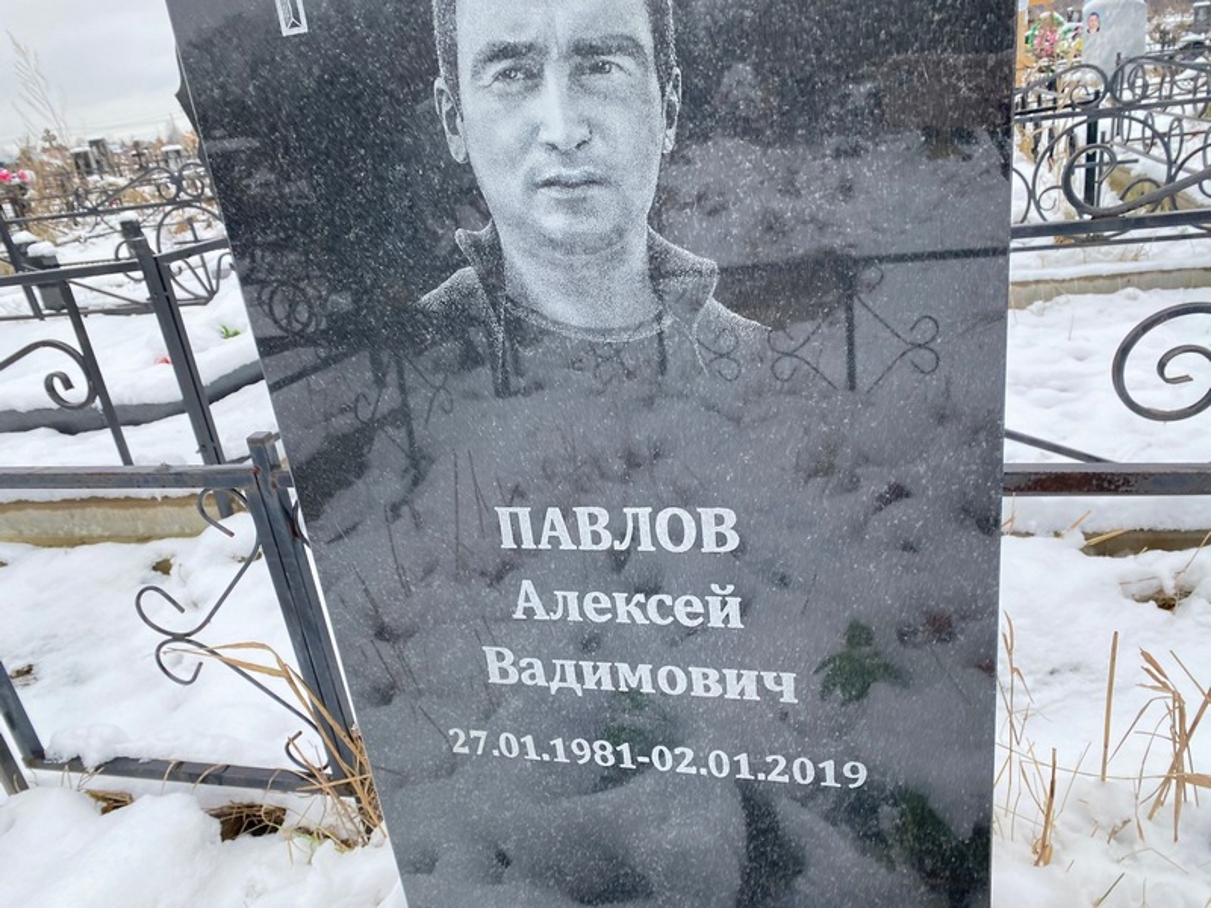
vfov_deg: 53.1
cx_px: 606
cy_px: 454
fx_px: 910
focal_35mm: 26
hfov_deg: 67.3
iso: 32
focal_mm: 4.25
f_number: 1.8
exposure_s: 1/151
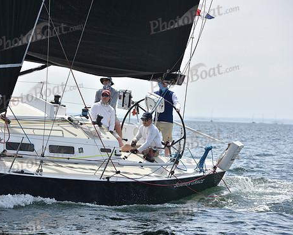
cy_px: 119
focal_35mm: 166
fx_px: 1439
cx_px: 117
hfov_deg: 11.6
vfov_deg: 9.3
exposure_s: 1/1000
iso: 200
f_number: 6.3
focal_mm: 140
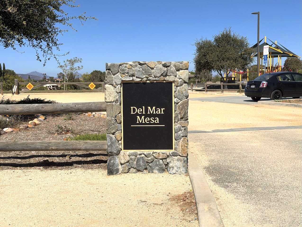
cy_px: 114
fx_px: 419
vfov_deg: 30.3
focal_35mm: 48
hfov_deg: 39.7
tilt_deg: -4.9
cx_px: 151
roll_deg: +1.3
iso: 64
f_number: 1.78
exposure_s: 1/8772
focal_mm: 6.76
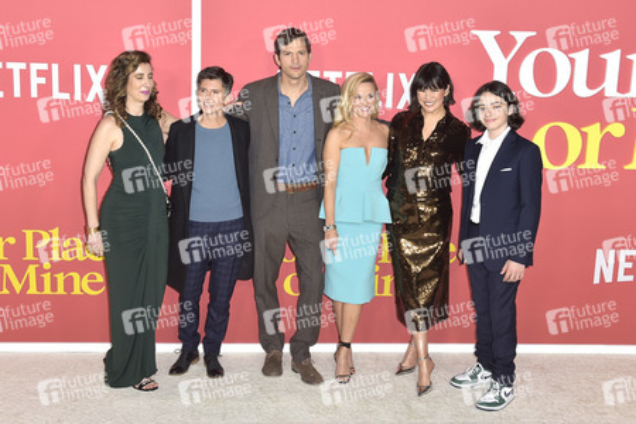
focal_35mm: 38
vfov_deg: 35.1
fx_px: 671
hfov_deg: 50.7
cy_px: 212
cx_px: 318
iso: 640
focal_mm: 38
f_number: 6.3
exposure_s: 1/250
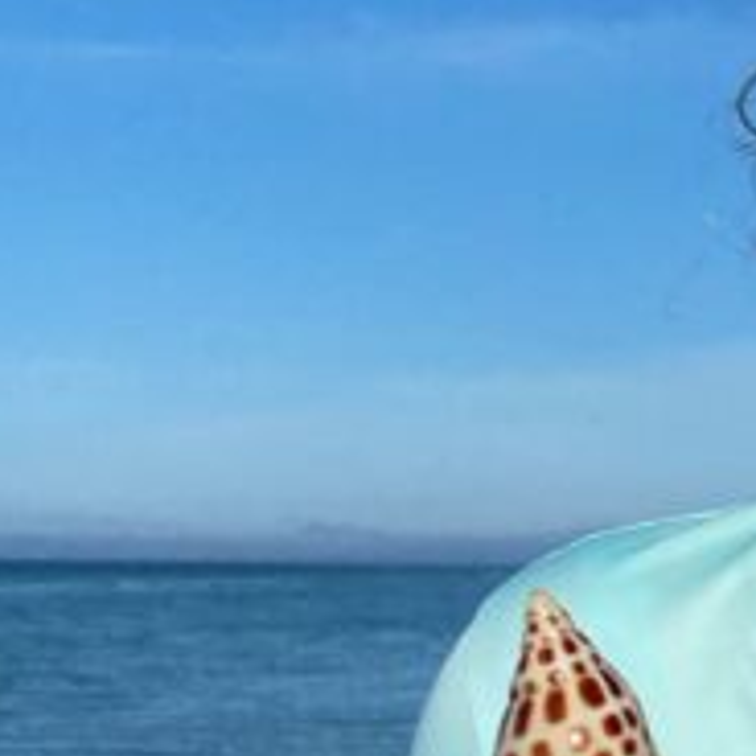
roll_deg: -0.4
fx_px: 2594
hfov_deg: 15.5
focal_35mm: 105
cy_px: 1130
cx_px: 1076
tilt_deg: -11.3
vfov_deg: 15.3
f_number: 1.8
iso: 32
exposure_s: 1/6757
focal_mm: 4.25
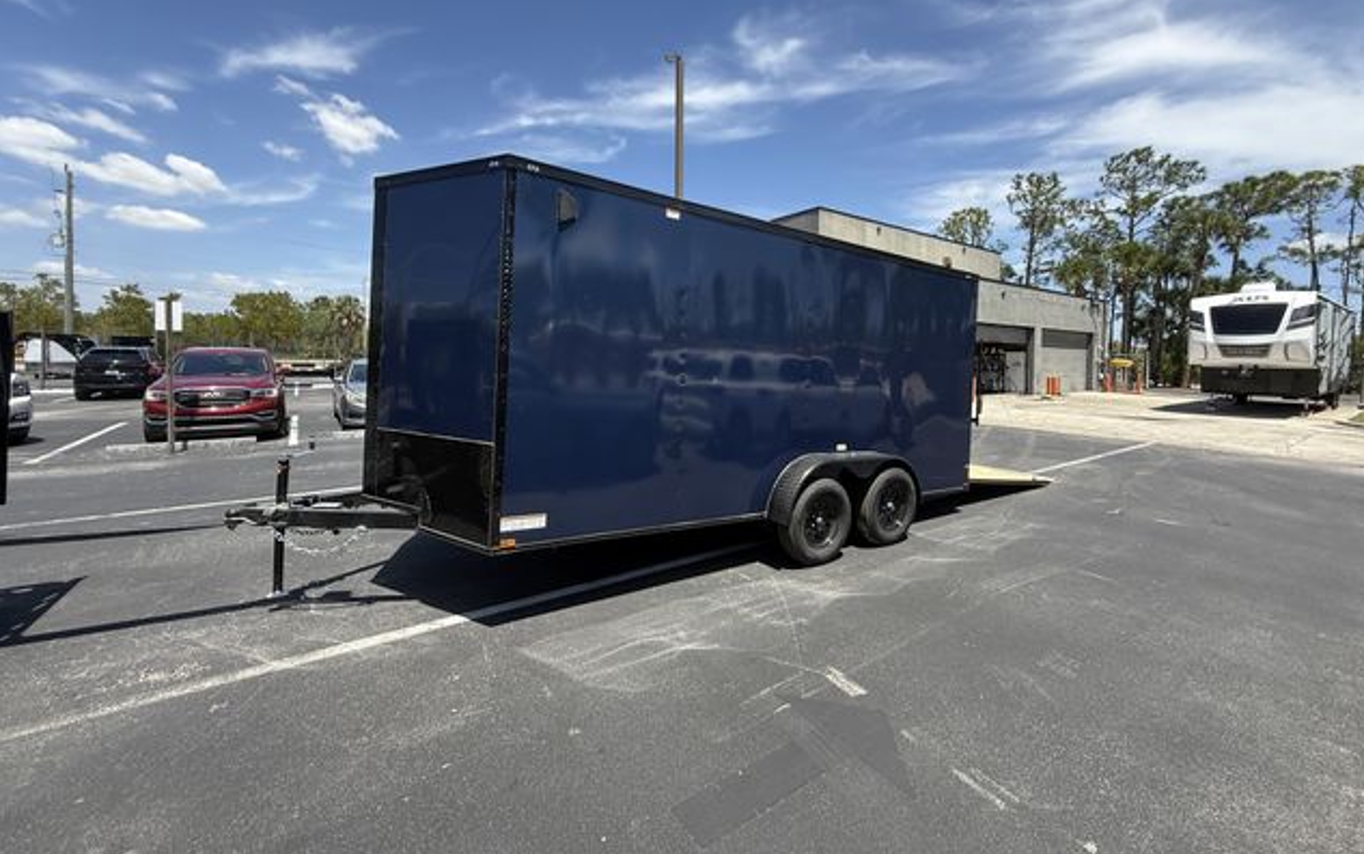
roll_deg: -0.5
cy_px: 371
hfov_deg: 101.4
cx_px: 687
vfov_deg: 74.5
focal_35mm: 15
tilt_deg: +1.9
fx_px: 558
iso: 64
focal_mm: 2.22
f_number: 2.2
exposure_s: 1/820
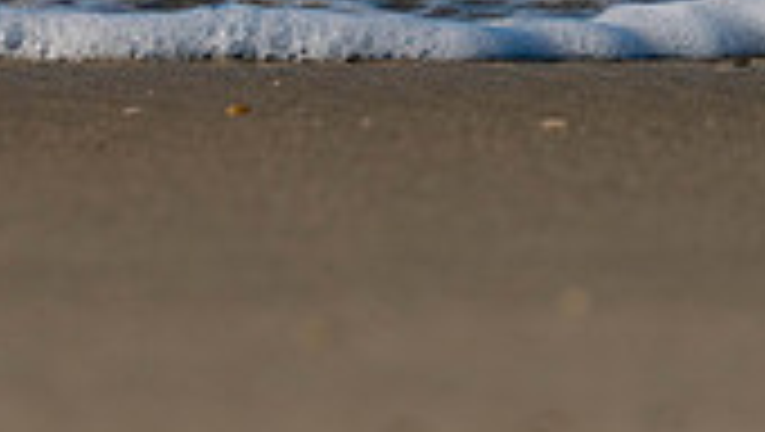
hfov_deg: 0.8
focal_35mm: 2580
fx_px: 52384
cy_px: -17
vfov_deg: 0.5
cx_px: 84
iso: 640
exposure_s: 1/3200
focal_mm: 329
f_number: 6.3
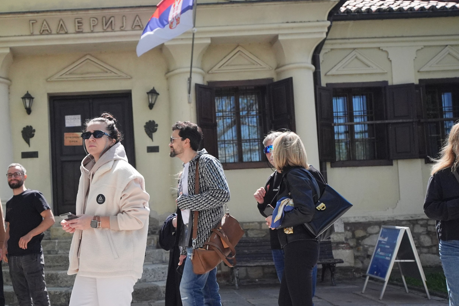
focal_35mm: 43
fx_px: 548
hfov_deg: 44.0
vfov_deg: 30.9
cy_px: 210
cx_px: 117
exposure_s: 1/25600
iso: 2500
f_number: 2.8
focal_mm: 26
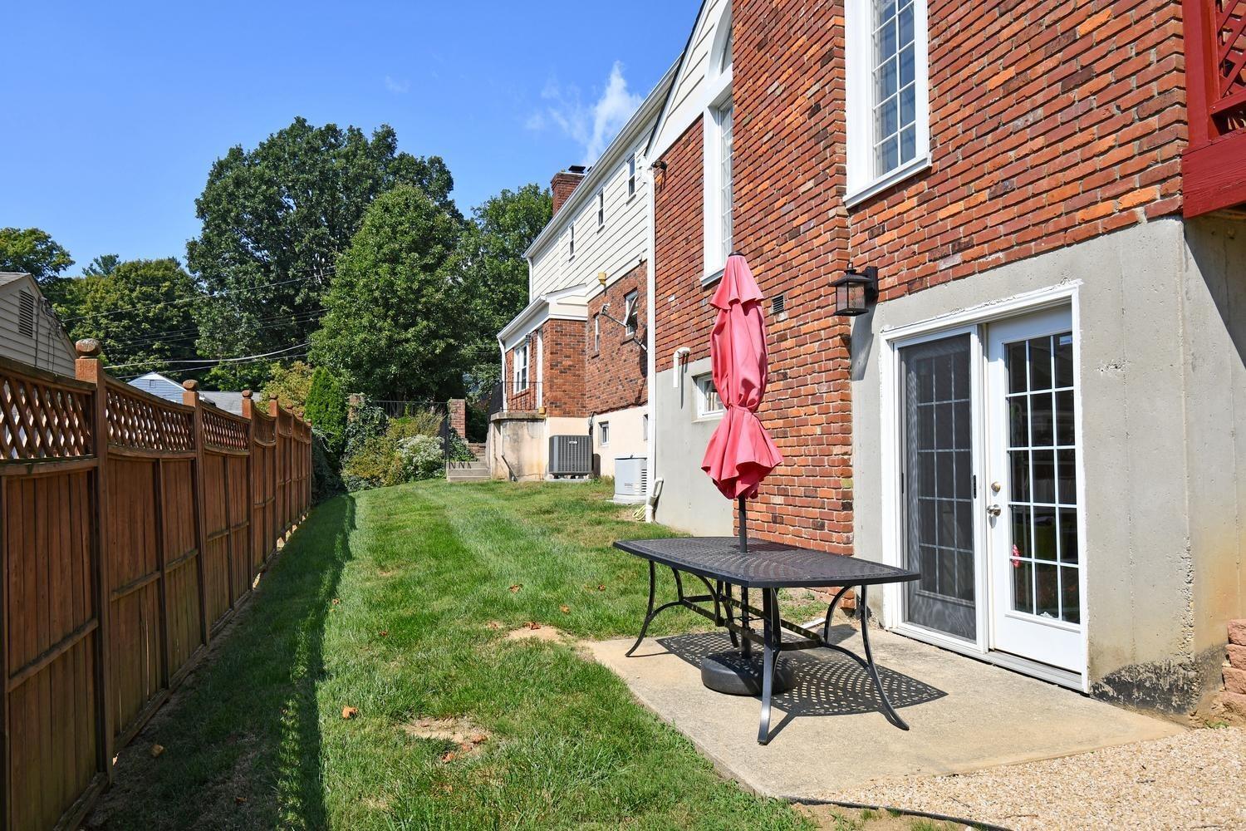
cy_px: 416
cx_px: 623
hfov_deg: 73.7
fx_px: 831
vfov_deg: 53.1
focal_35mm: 24
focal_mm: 16
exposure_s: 1/250
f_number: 8
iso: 100
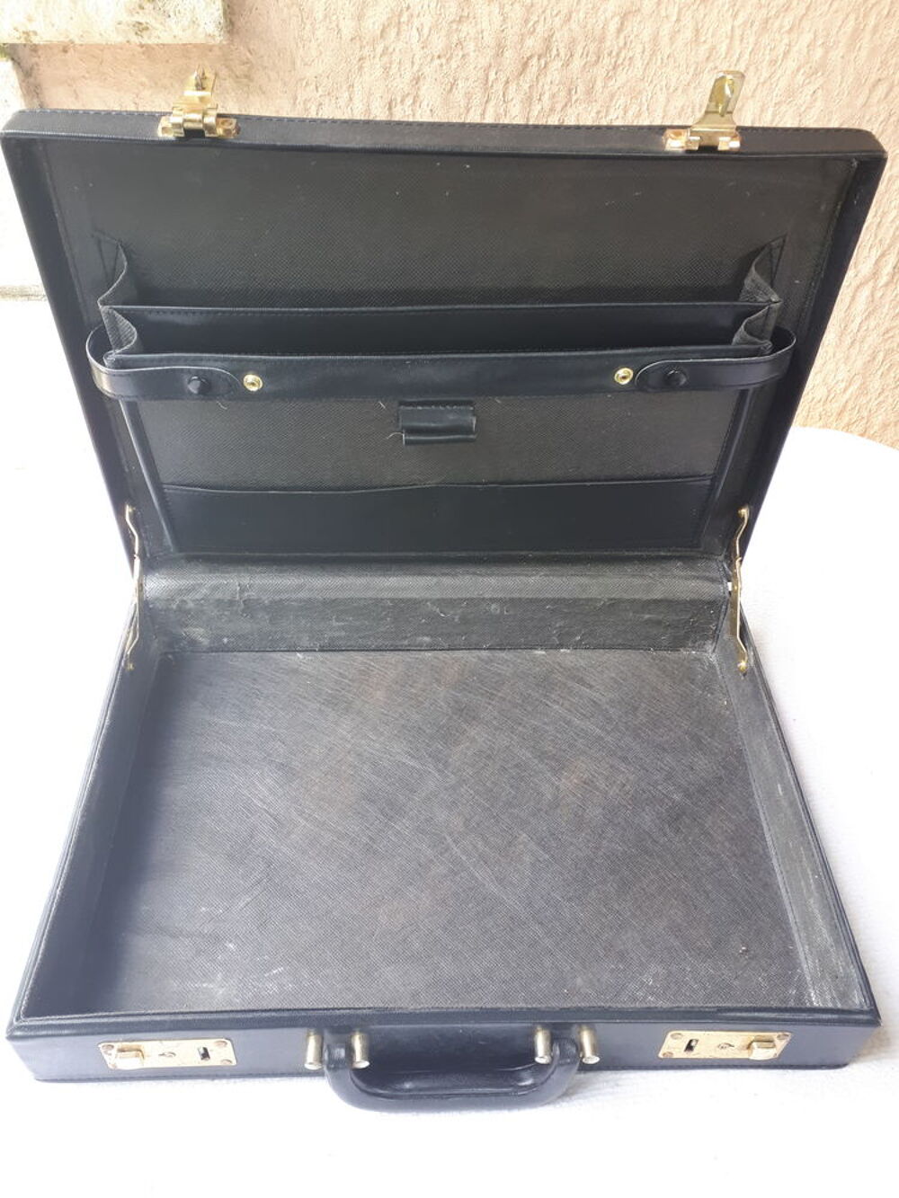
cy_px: 599
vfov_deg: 65.3
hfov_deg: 51.4
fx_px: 935
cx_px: 450
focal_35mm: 27
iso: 80
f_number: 1.9
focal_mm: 3.6
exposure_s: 1/100
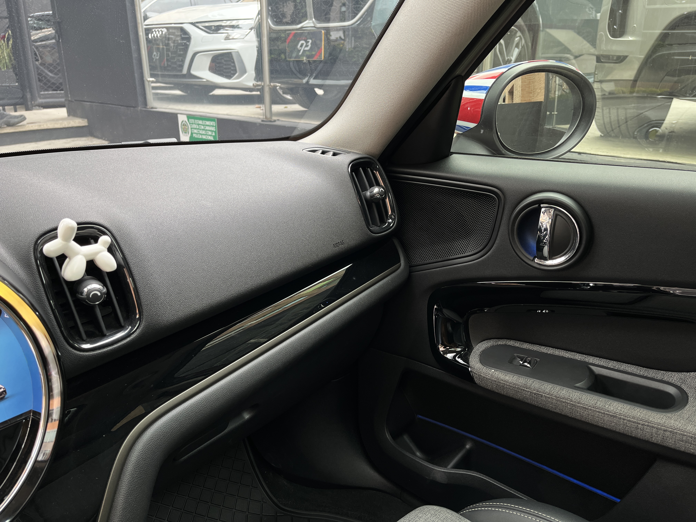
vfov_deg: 53.1
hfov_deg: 67.3
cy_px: 261
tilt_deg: -20.1
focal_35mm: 26
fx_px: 523
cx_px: 348
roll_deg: -0.3
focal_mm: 5.1
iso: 64
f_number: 1.6
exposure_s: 1/92
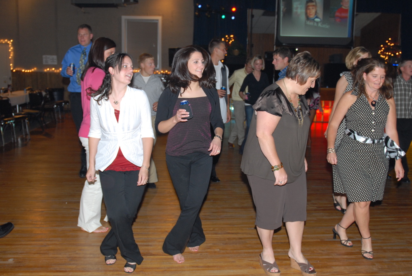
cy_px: 138
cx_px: 206
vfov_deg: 37.0
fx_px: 413
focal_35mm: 36
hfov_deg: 53.1
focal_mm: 24
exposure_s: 1/30
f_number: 2.8
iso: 400
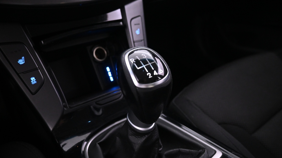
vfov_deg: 44.2
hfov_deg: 71.9
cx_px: 140
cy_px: 95
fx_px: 194
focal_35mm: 26
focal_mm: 16
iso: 2800
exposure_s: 1/25
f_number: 3.5
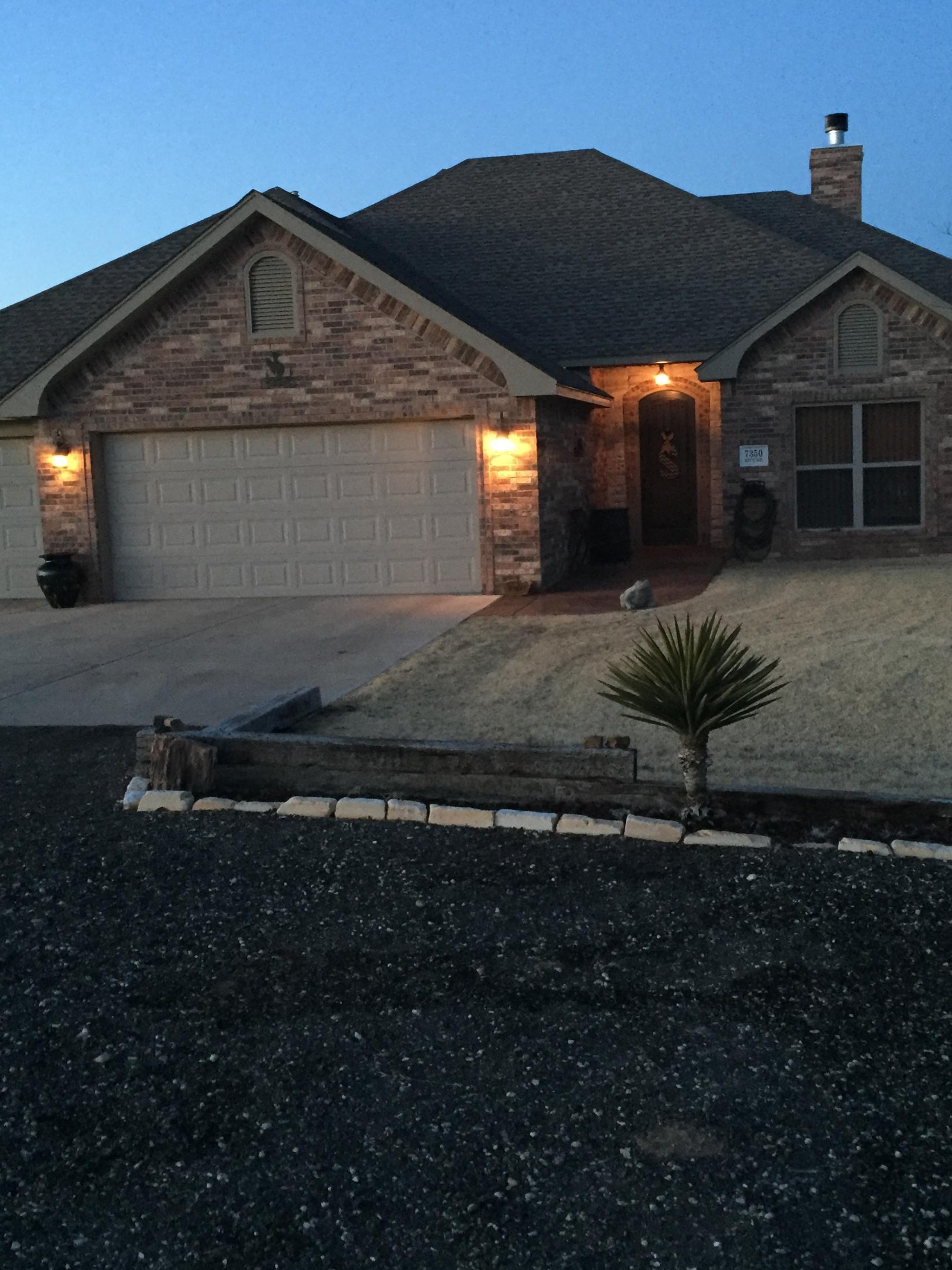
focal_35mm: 39
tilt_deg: -7.3
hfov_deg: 36.8
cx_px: 523
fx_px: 1430
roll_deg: +1.2
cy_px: 634
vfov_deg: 47.9
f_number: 2.2
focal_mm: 4.15
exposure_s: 1/15
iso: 250
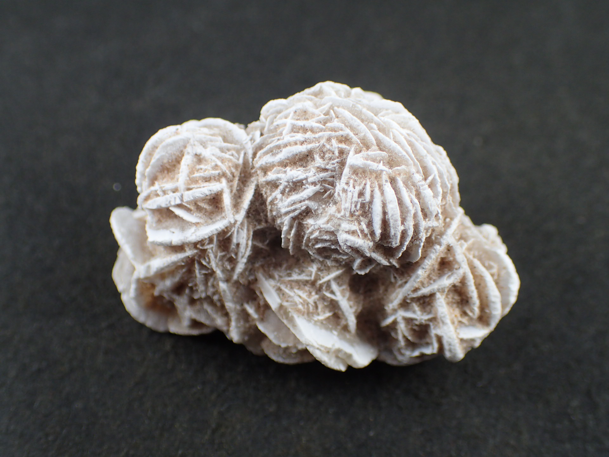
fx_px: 756
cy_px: 228
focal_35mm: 43
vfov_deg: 33.6
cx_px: 304
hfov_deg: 43.9
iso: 200
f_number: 2.9
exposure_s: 1/160
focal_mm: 7.86
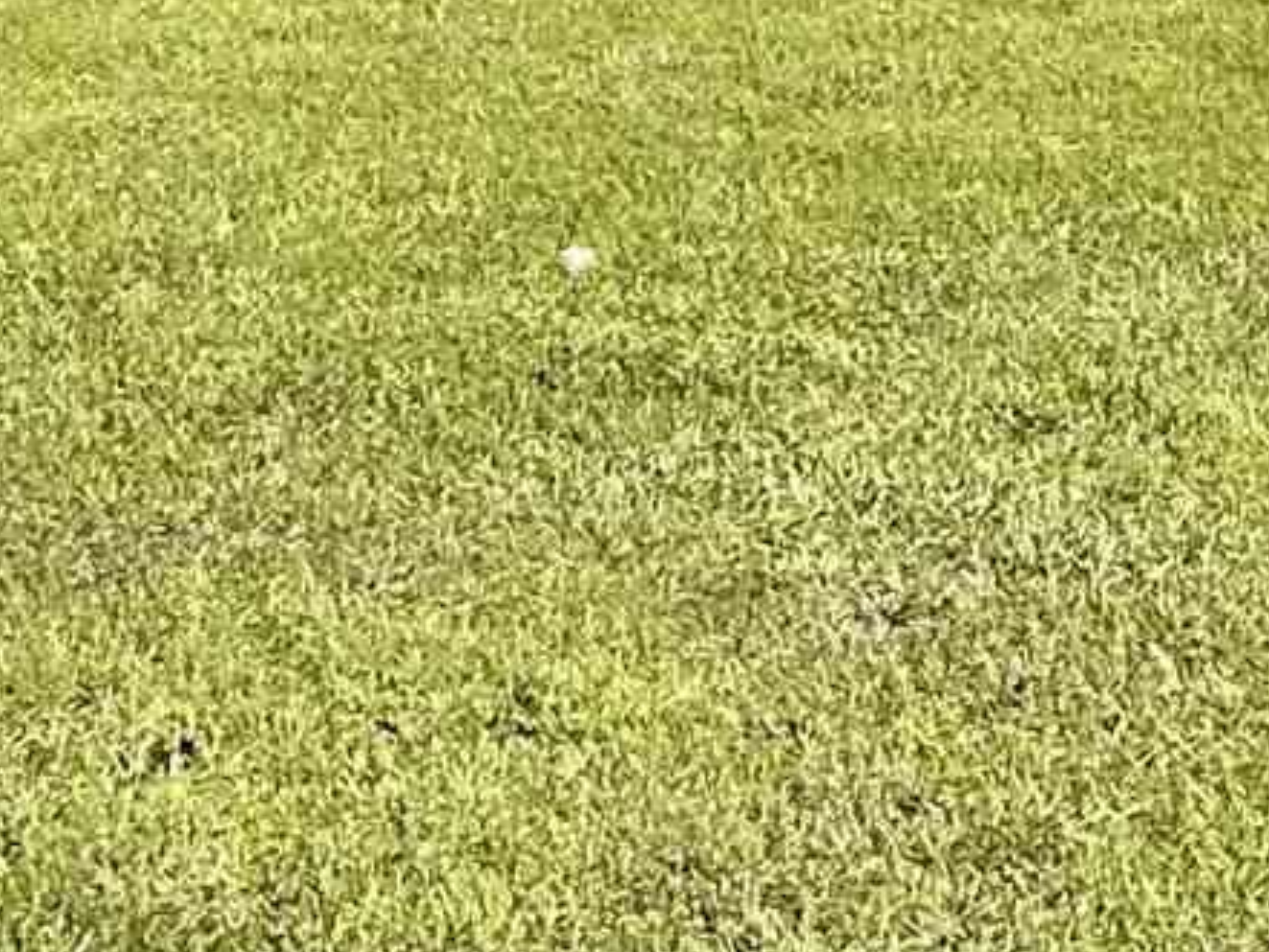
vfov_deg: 8.2
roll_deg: +0.2
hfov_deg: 11.8
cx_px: 348
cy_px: -1363
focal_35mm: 167
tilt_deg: +5.9
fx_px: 6124
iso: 80
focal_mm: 6.86
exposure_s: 1/4184
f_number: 1.78
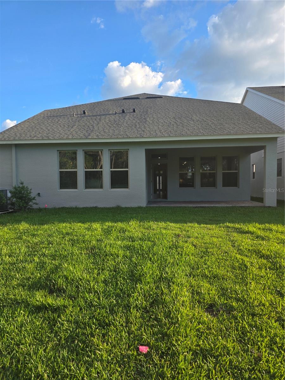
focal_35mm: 23
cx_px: 142
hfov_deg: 58.9
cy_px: 190
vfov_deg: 73.9
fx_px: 252
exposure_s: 1/1770
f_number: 1.7
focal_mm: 6.3
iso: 80
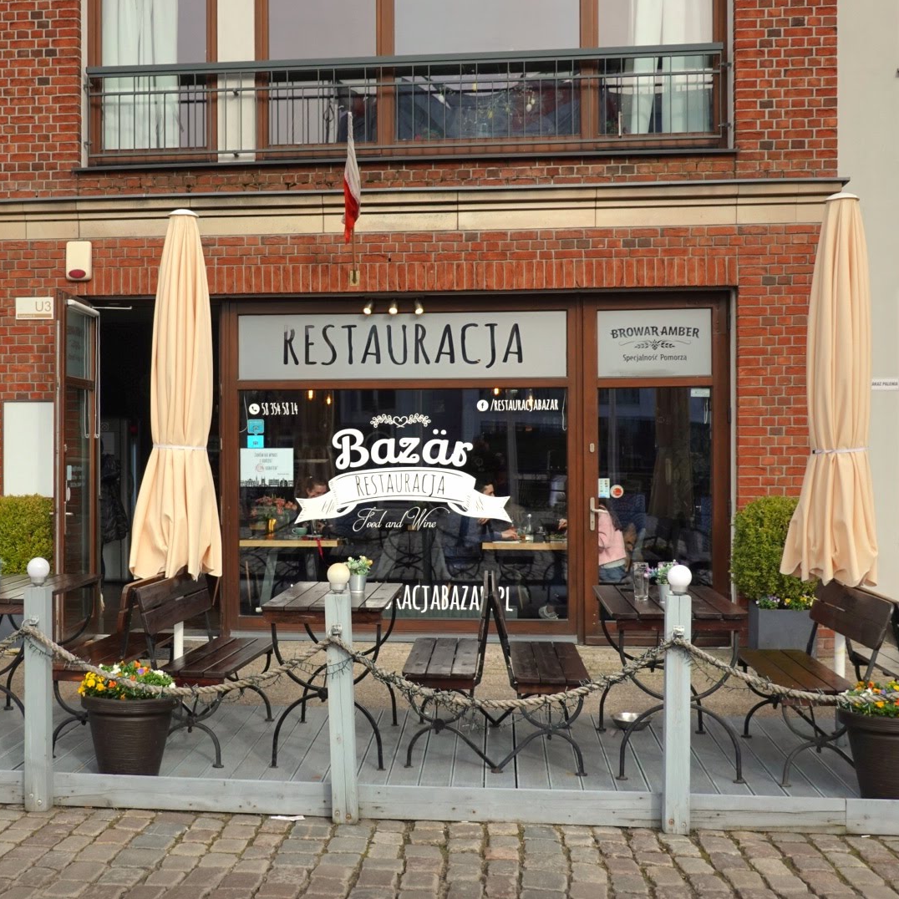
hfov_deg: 36.5
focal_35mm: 46
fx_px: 1352
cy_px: 449
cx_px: 318
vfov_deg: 36.8
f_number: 3.5
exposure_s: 1/1000
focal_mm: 13.29
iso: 125
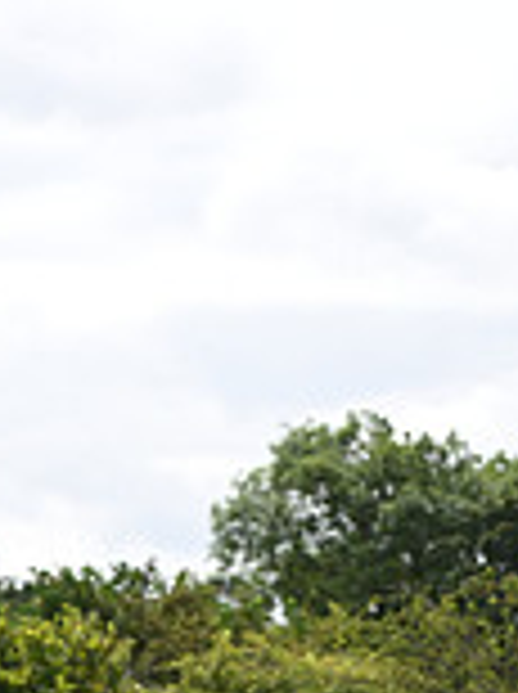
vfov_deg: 7.3
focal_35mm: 272
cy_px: 718
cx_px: -667
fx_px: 5442
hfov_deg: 5.3
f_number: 4.5
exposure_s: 1/1250
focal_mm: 75
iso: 280
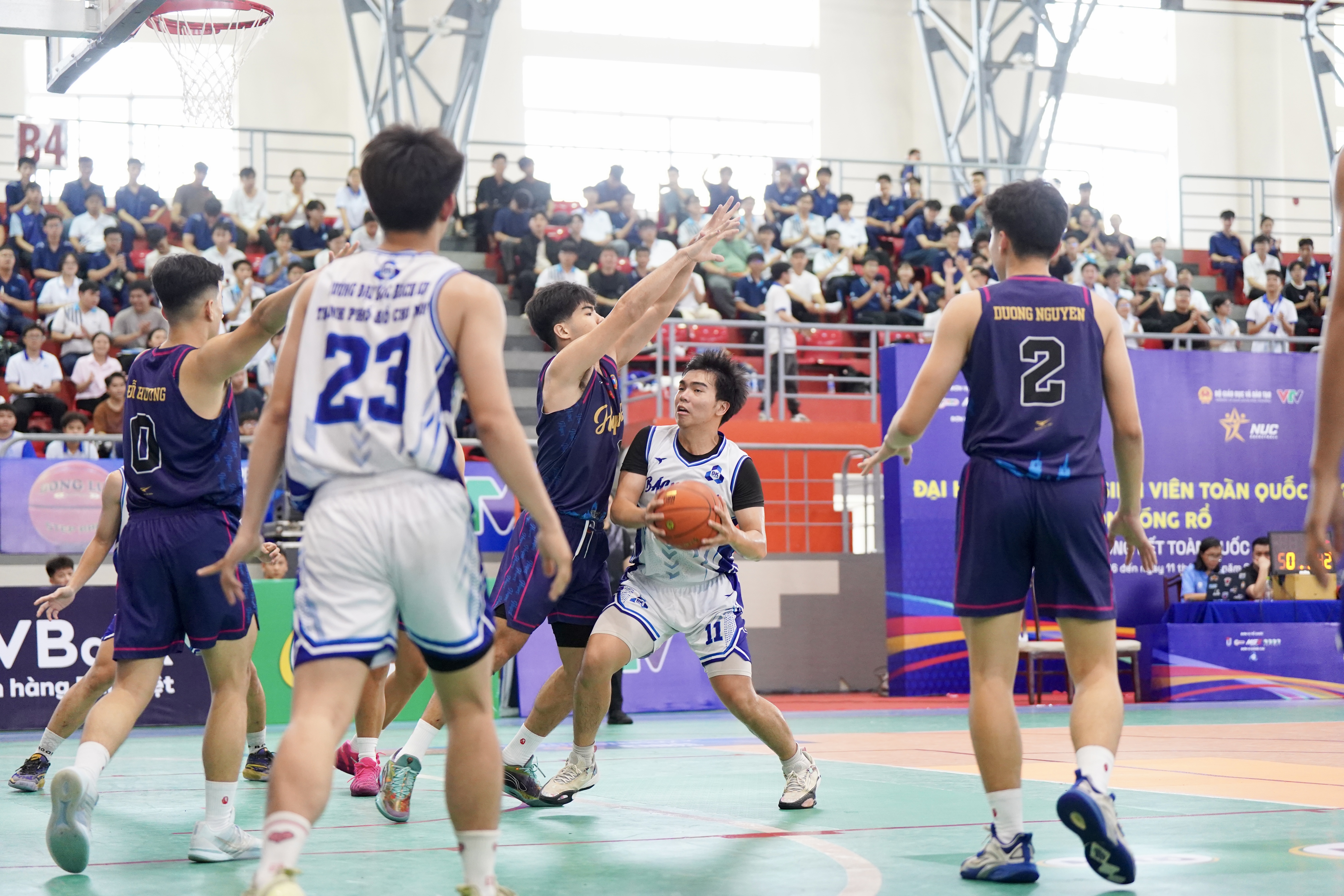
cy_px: 448
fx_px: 2912
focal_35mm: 78
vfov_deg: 17.5
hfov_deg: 26.0
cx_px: 672
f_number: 2.8
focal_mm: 78
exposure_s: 1/400
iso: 4000
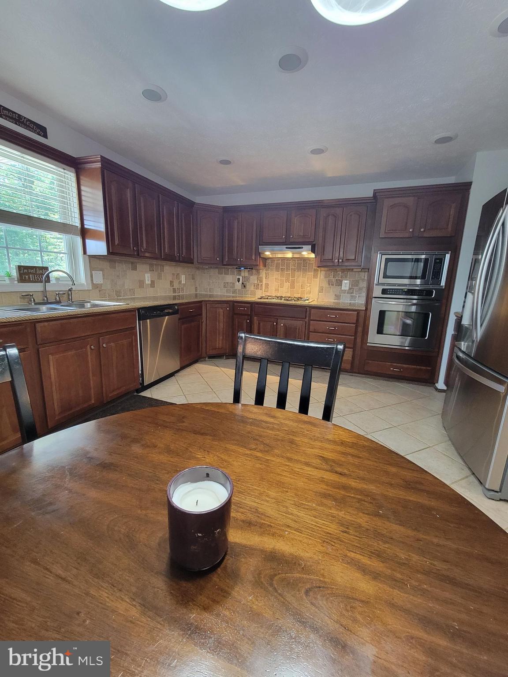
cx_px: 254
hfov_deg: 89.9
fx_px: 254
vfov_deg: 106.2
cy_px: 338
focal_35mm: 13
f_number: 2.2
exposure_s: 1/40
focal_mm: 2.2
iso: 400
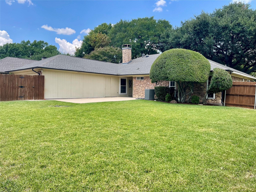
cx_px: 128
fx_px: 185
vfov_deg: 54.9
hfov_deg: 69.4
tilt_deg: -2.9
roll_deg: -2.7
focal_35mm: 25
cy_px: 96
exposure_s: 1/1323
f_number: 1.6
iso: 32
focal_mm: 5.1
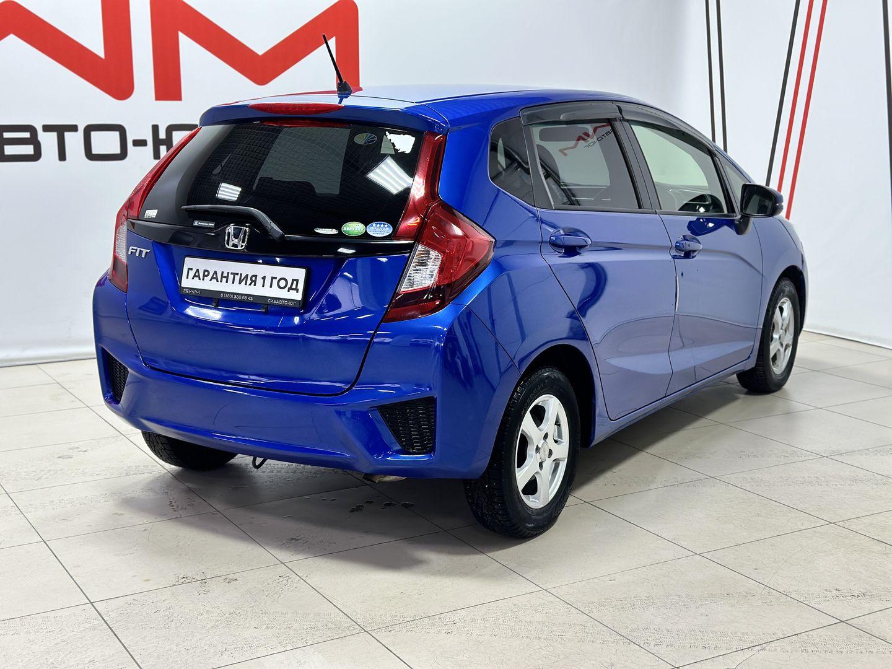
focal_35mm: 48
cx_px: 446
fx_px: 1237
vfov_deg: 30.3
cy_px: 334
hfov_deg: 39.7
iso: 160
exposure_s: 1/100
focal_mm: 6.86
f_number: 1.78
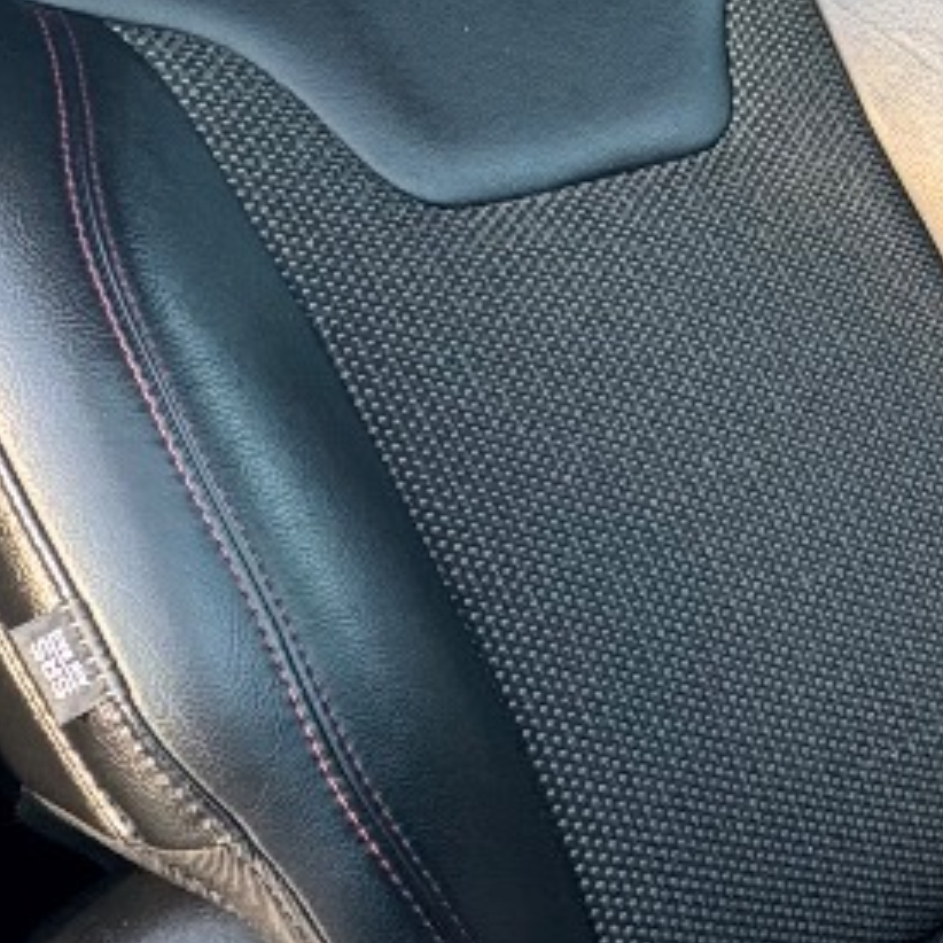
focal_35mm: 65
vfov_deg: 26.0
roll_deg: +0.2
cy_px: 186
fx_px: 2003
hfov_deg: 22.6
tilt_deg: -15.1
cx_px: 1342
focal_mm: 2.22
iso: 160
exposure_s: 1/99
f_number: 2.2
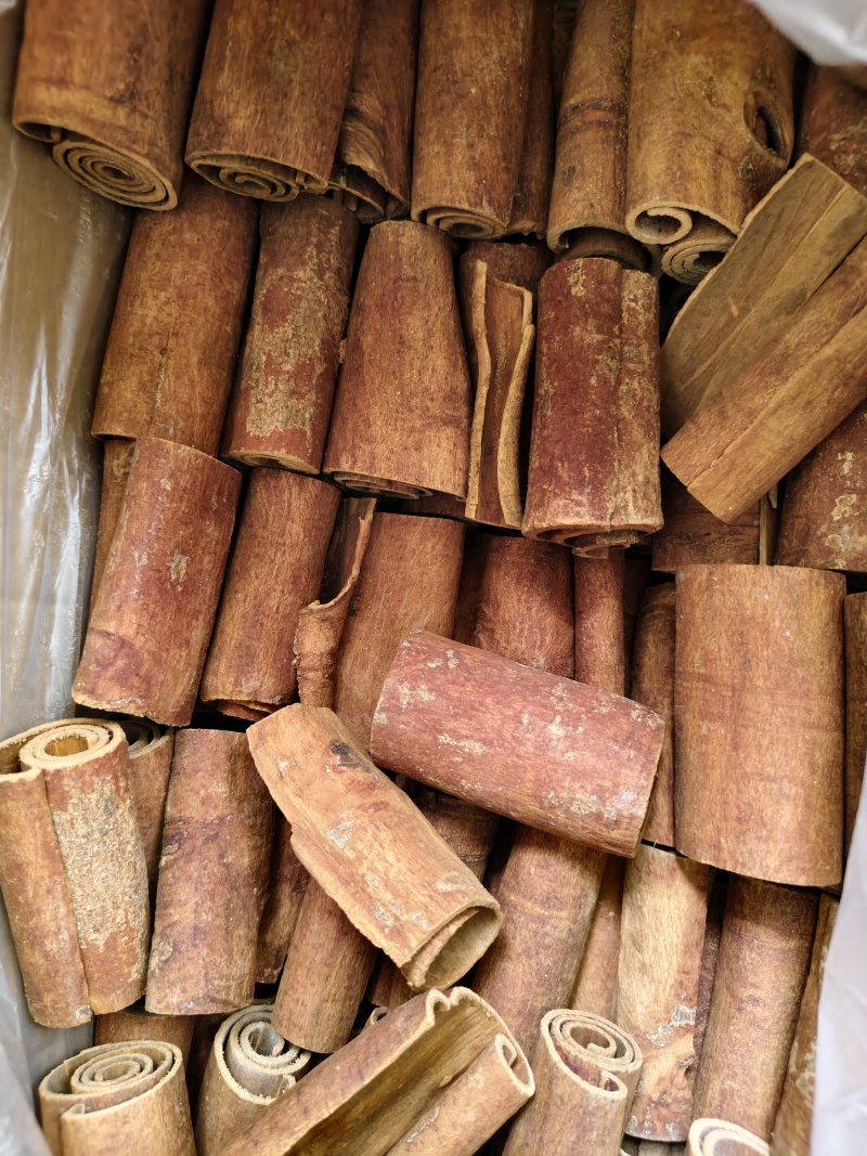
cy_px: 578
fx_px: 768
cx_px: 434
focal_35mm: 23
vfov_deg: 73.9
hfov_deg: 58.9
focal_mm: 5.56
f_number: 1.88
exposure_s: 1/50
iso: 126
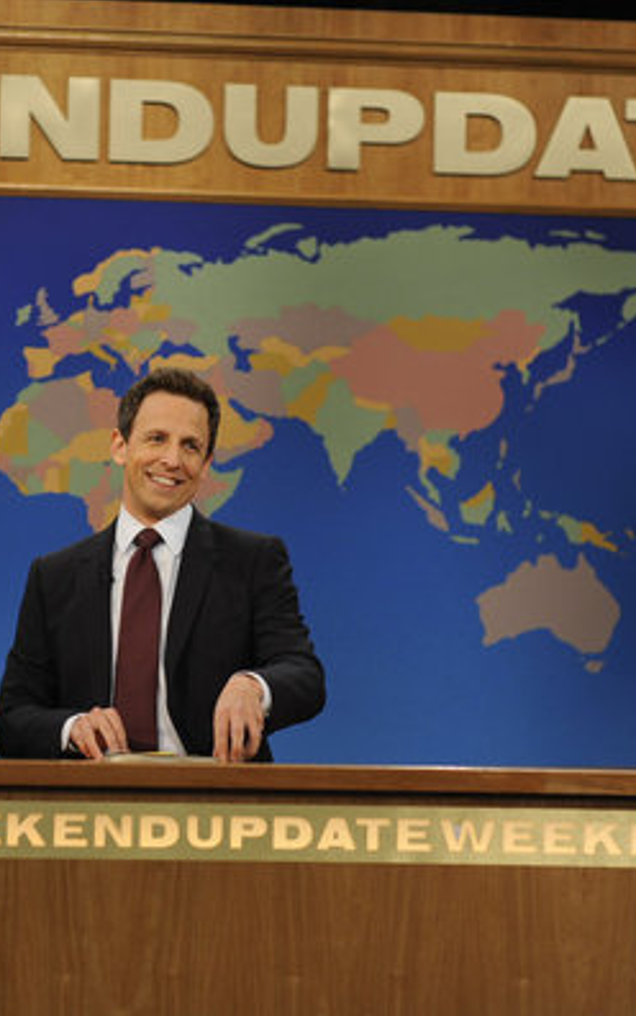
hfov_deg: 10.0
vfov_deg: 15.9
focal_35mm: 131
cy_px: 509
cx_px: 203
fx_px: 3628
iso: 800
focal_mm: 85
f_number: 3.2
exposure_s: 1/125
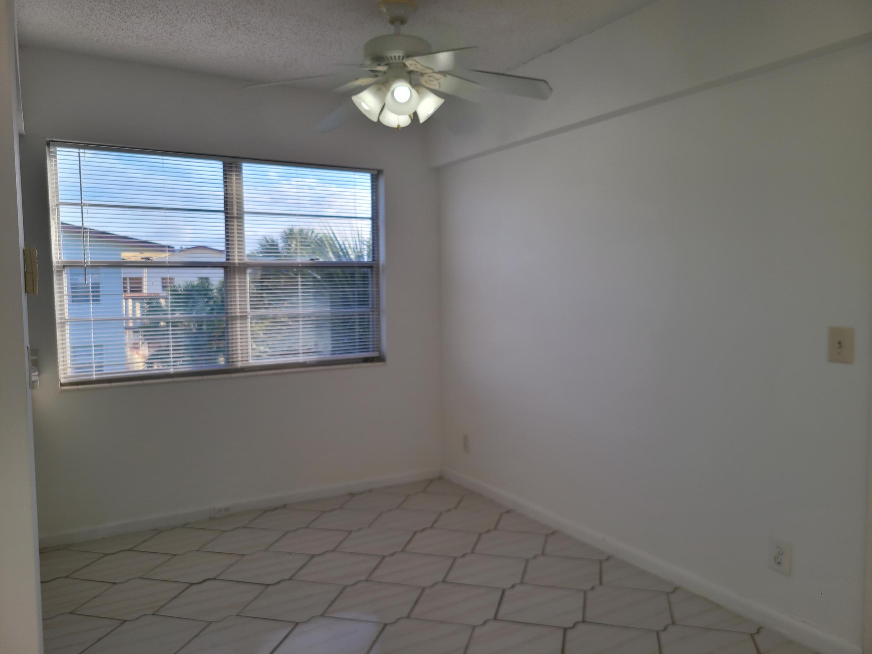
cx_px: 436
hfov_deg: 67.3
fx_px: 655
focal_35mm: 26
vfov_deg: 53.1
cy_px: 327
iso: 40
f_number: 1.8
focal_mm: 5.4
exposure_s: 1/361
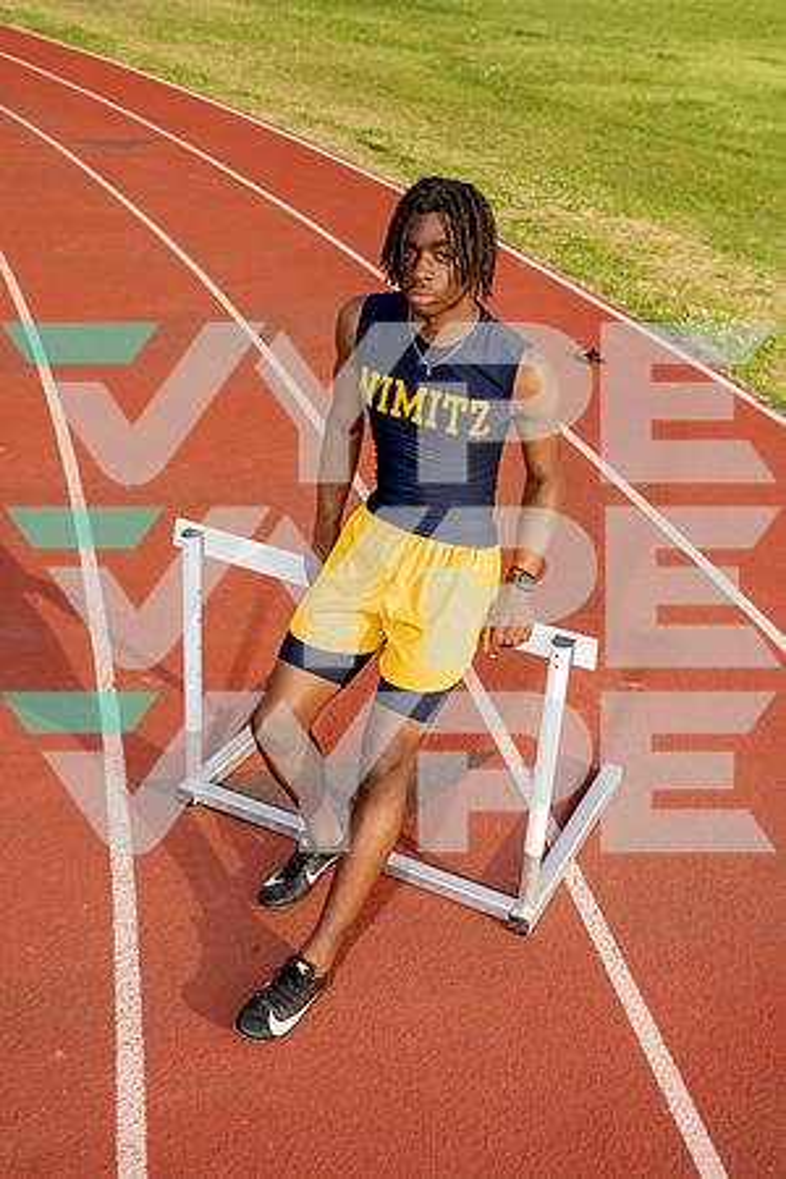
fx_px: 1310
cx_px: 393
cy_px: 590
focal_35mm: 40
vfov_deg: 48.5
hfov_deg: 33.4
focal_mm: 40
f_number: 5
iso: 100
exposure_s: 1/250
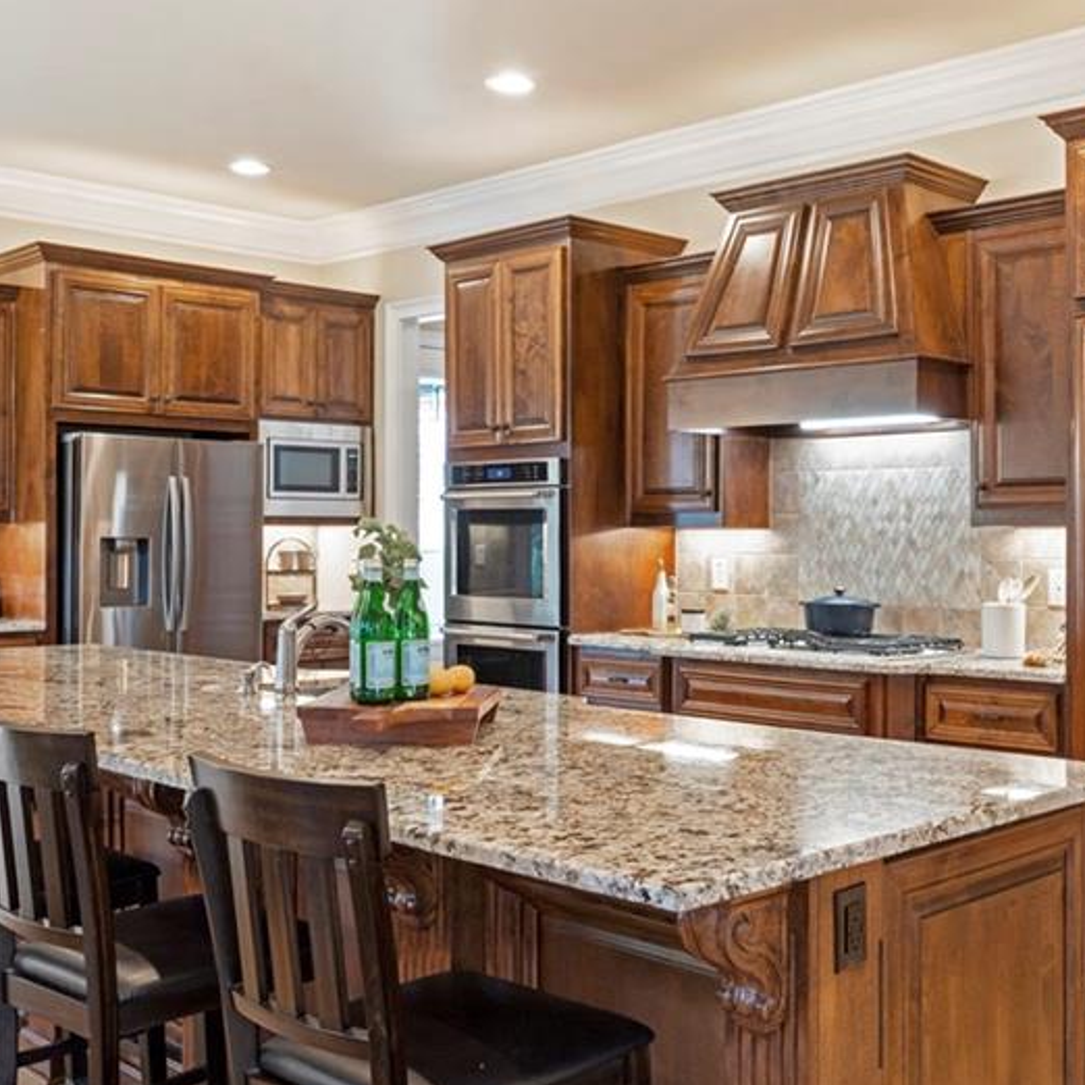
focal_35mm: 40
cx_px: 682
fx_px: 1418
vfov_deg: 41.9
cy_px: 522
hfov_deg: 41.5
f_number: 8
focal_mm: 24
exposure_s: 1/6
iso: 500
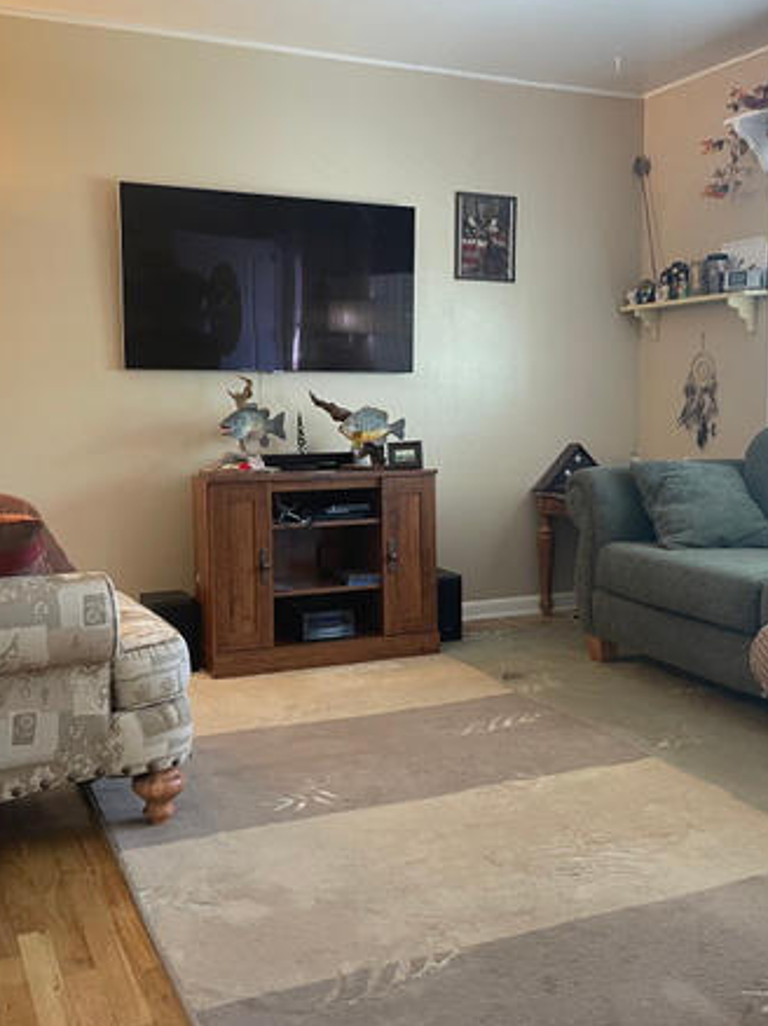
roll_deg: +0.5
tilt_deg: -7.1
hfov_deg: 37.6
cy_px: 529
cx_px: 443
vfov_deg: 49.0
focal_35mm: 38
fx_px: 1125
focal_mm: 4.2
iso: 160
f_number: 1.6
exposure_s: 1/60
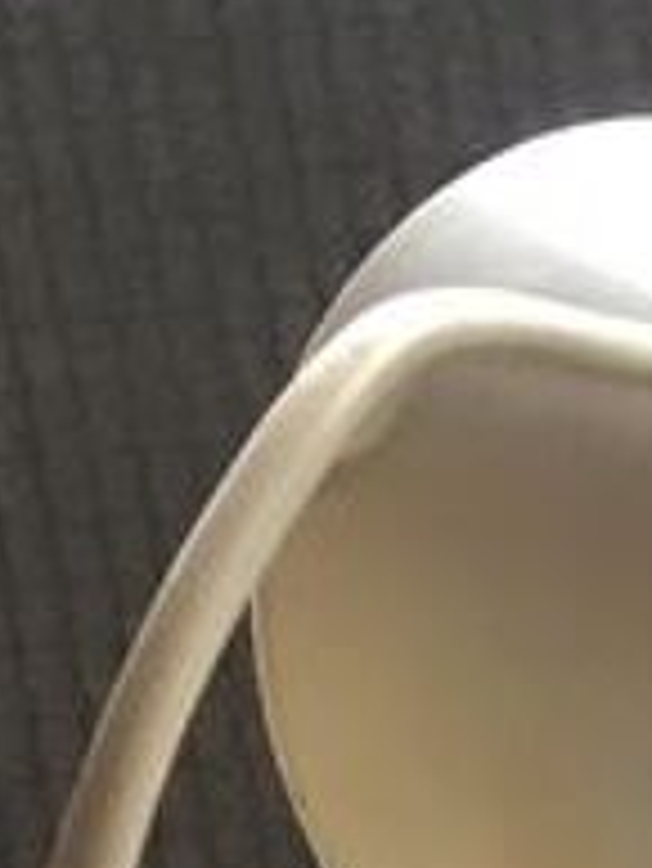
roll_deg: +6.5
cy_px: 2458
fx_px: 5017
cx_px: 1457
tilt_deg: -19.5
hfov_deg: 7.1
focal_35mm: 200
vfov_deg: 8.5
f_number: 2.2
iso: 50
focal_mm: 4.15
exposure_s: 1/33
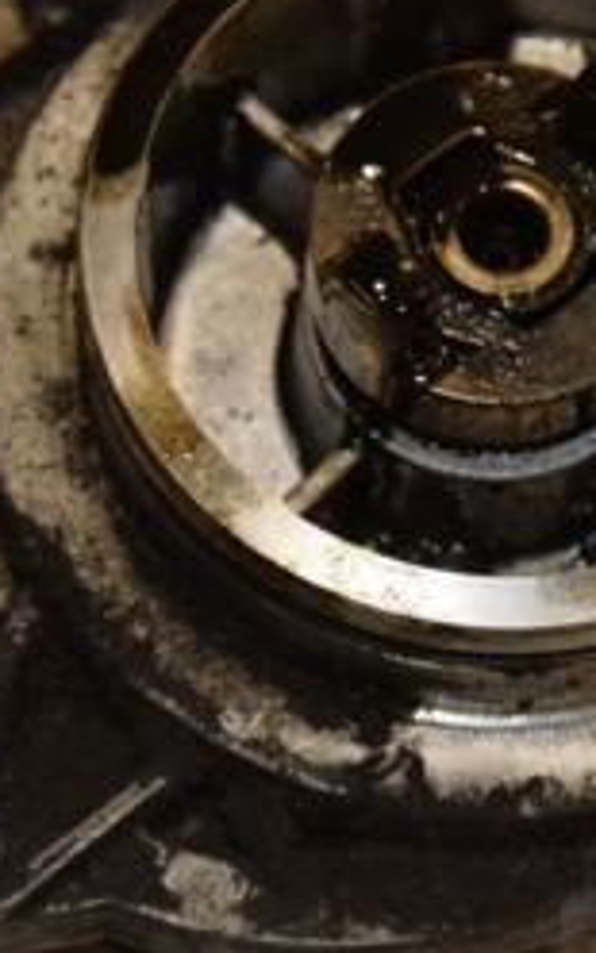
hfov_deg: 5.7
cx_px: 488
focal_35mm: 229
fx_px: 5951
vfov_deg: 9.2
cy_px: 438
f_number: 7.1
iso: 800
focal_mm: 62
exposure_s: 1/200
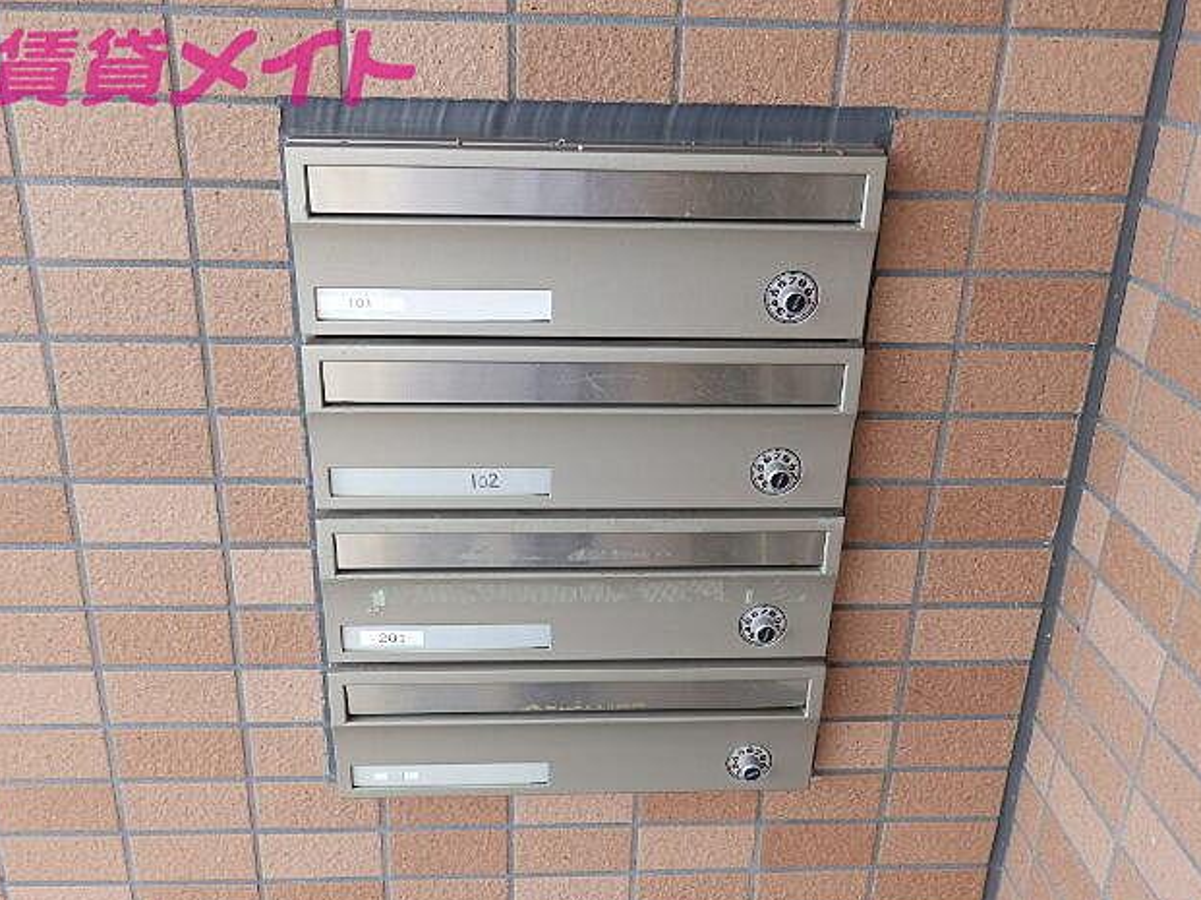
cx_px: 601
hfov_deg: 55.4
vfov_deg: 42.9
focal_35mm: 33
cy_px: 463
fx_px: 1144
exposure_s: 1/50
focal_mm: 5.7
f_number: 3.7
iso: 80
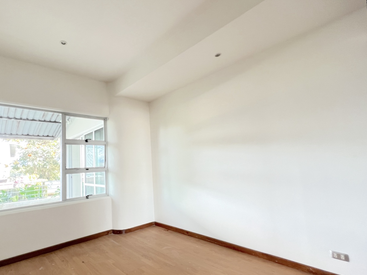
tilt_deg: +5.3
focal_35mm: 17
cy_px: 149
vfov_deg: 74.6
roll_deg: +3.3
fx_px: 180
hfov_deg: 89.5
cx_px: 142
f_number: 1.8
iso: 250
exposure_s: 1/120
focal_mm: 1.57
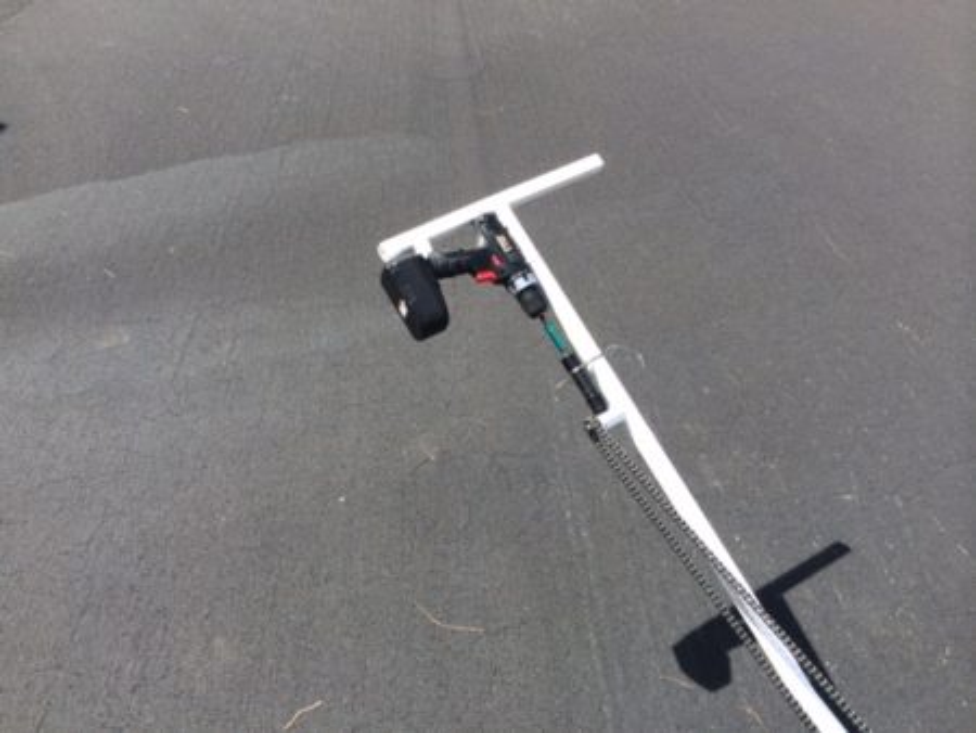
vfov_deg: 46.8
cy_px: 366
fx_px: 846
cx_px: 488
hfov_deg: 59.9
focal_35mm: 30
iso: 32
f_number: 2.2
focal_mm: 4.12
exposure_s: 1/892
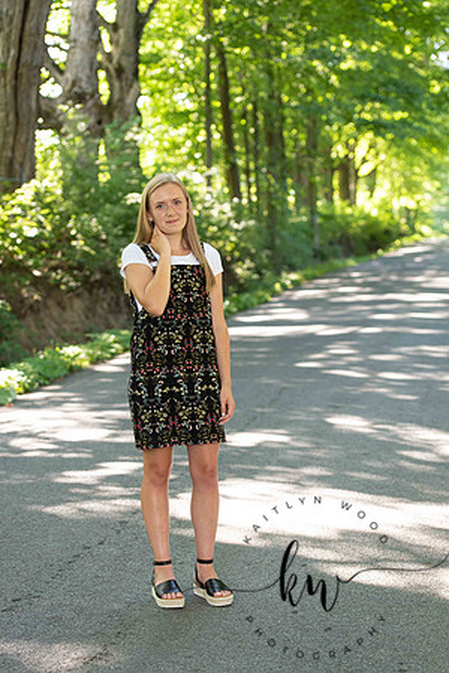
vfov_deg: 24.8
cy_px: 336
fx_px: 1534
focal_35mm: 82
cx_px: 224
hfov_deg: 16.7
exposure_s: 1/200
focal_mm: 82
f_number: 3.5
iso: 640
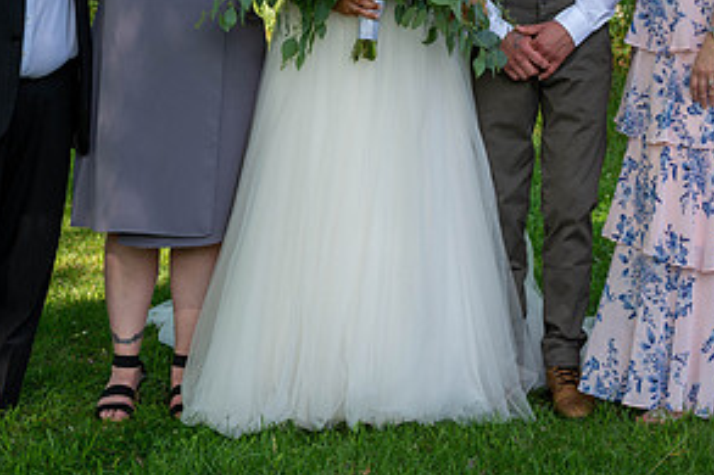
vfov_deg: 11.2
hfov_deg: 16.9
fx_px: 2398
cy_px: 54
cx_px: 402
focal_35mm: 121
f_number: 5.6
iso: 200
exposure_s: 1/250
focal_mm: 57
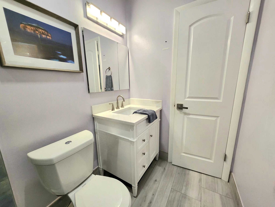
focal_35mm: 13
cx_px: 138
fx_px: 103
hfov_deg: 106.2
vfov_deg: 89.9
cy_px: 104
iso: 125
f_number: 2.2
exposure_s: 1/60.2
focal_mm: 1.74
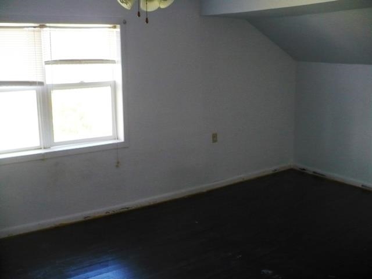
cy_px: 140
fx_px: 398
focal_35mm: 37
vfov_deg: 38.7
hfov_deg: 50.1
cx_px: 186
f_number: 2.8
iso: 250
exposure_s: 1/30
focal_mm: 6.1
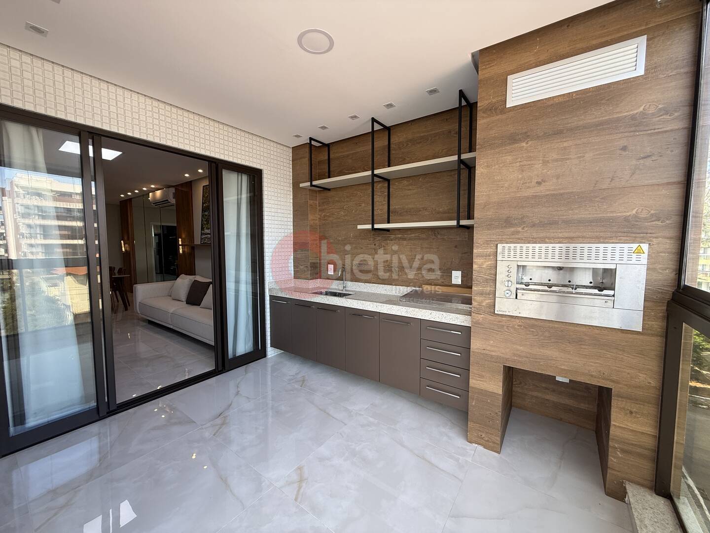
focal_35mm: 14
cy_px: 266
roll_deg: +1.0
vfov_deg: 85.7
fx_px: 287
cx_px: 355
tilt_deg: -3.9
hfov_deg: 102.1
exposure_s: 1/99
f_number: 2.2
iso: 64
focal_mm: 2.22
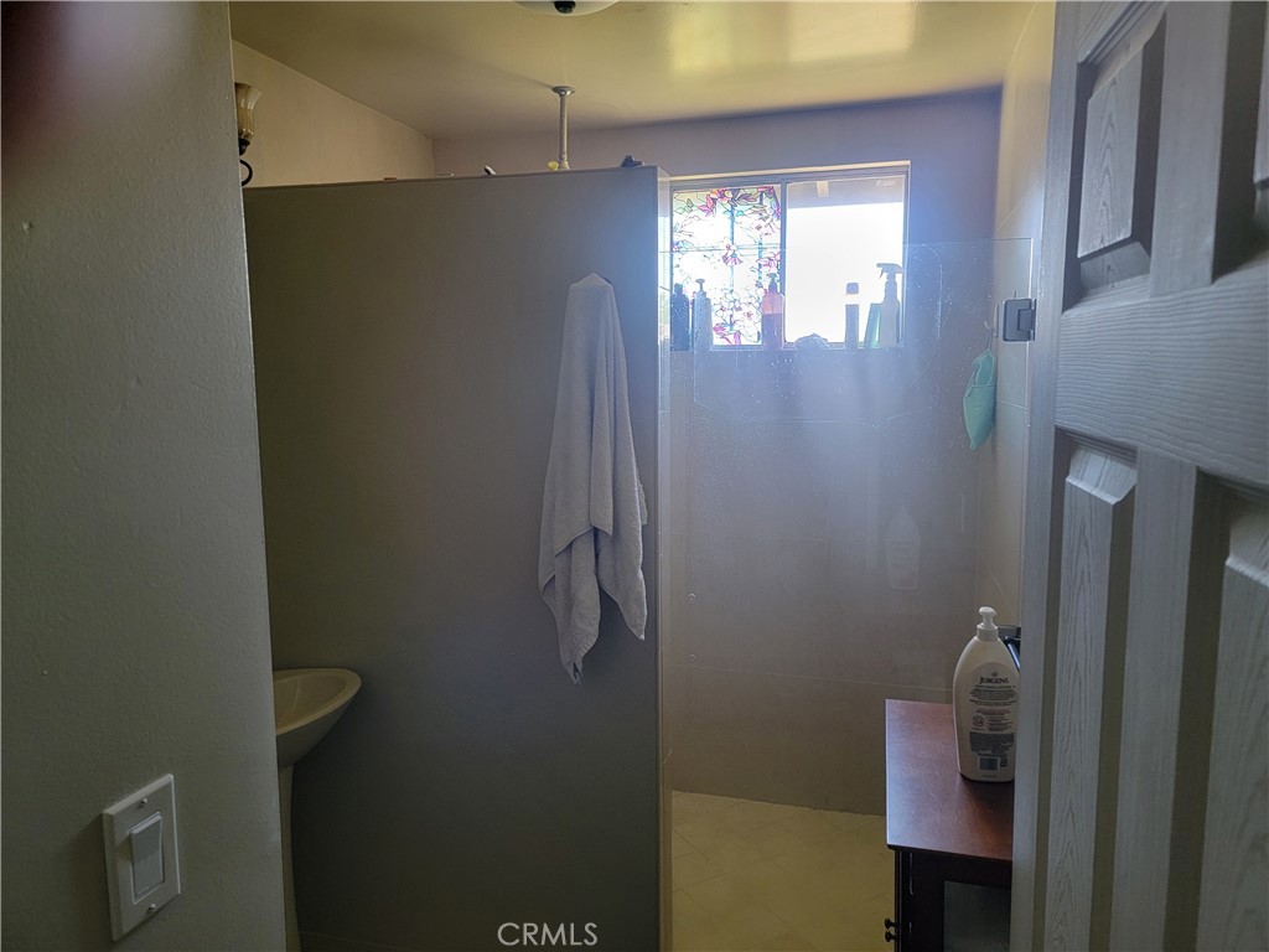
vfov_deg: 56.8
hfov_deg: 71.6
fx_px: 880
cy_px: 476
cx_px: 634
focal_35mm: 24
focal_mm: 6.7
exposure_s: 1/60
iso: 200
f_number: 1.8
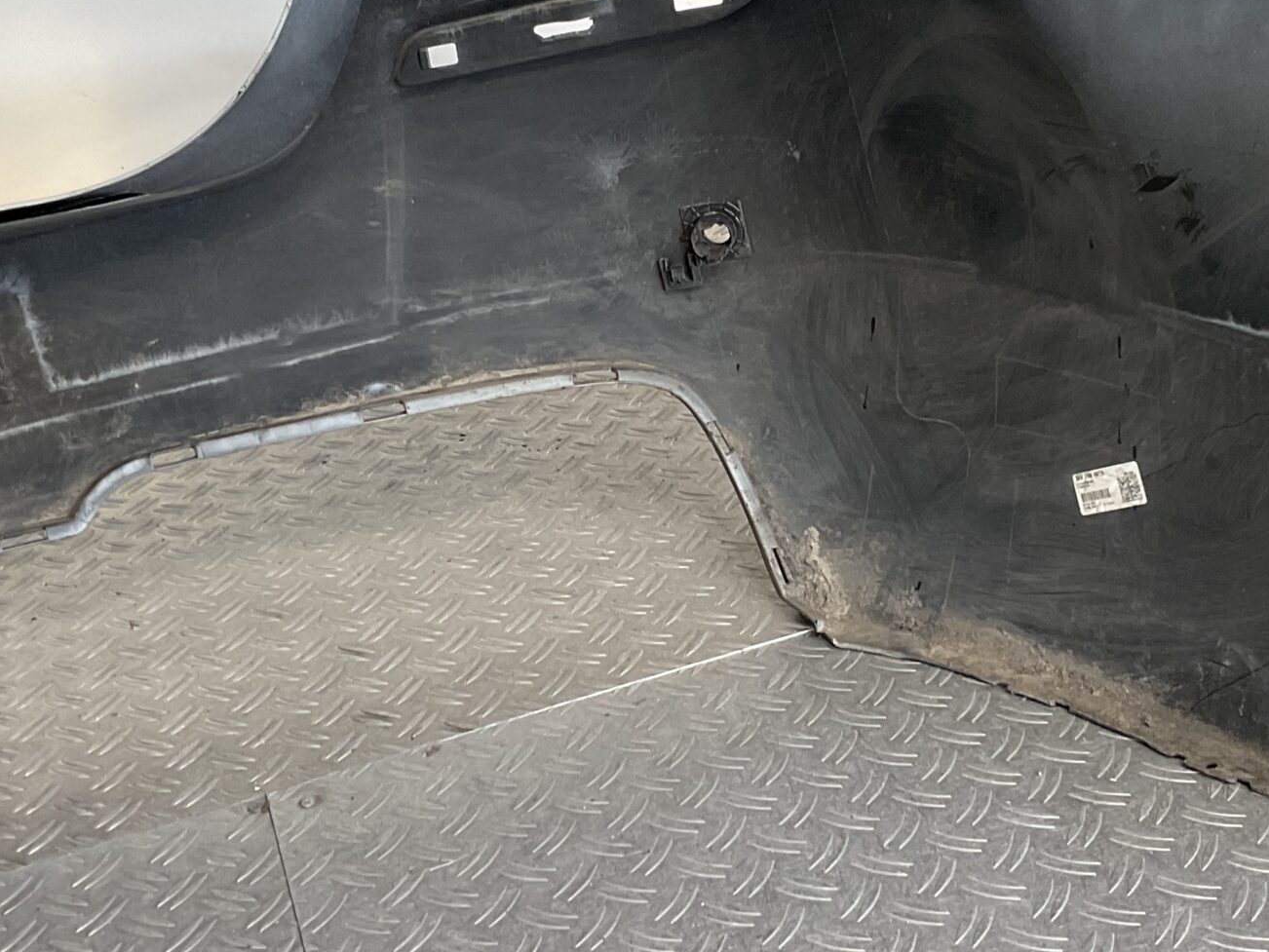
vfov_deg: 25.6
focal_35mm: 57
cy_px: 367
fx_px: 2090
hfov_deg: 33.7
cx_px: 748
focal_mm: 3
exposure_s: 1/60
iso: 32
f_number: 1.8
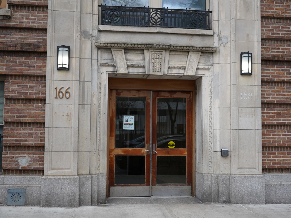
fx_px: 345
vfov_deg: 35.1
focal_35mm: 41
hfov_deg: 45.8
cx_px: 148
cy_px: 111
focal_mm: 37
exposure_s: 1/160
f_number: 4
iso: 160
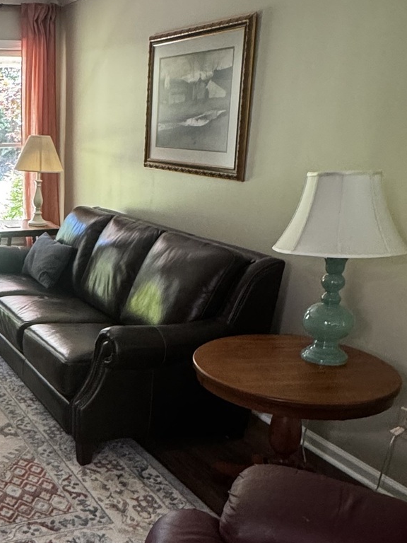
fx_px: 658
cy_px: 309
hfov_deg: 31.8
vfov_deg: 44.7
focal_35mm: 42
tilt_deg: -15.6
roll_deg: +0.9
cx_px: 2
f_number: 2.2
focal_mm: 2.22
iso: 320
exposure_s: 1/60
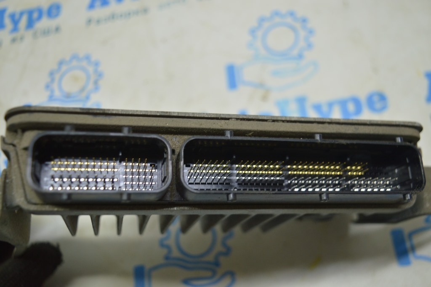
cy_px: 144
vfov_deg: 31.8
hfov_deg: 46.4
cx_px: 216
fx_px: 502
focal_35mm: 42
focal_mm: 28
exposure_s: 1/50
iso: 400
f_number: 4.2
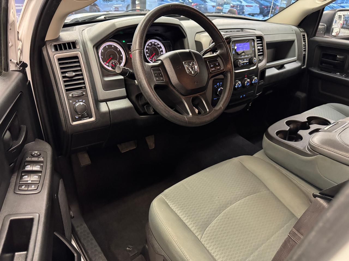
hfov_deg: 71.6
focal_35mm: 24
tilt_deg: -29.8
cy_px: 130
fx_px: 242
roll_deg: -4.9
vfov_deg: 56.8
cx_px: 174
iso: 800
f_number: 1.78
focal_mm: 6.76
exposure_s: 1/30
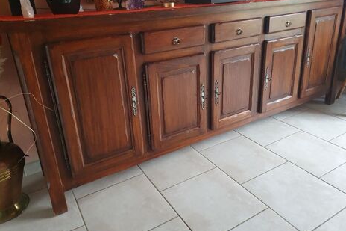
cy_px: 101
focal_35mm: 28
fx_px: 269
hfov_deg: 65.5
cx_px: 178
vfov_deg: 46.3
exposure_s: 1/50
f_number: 1.5
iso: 640
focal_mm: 4.32
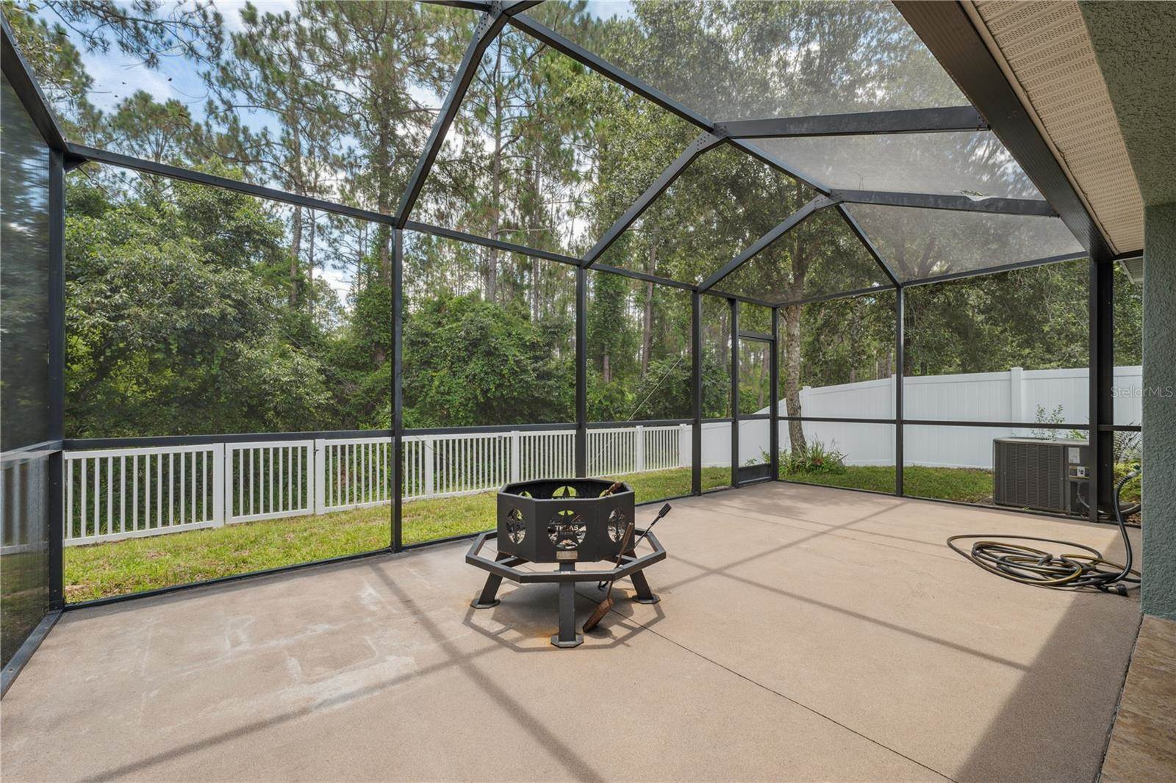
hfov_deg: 104.3
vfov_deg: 81.2
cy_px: 392
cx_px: 588
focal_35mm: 14
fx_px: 457
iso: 400
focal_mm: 14
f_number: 8
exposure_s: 1/125
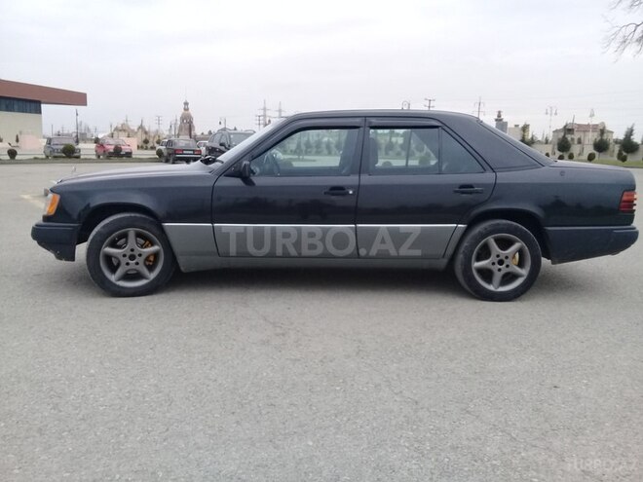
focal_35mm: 31
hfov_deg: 58.4
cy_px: 241
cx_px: 322
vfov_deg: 45.4
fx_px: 576
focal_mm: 3.3
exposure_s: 1/100
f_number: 2.2
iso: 64
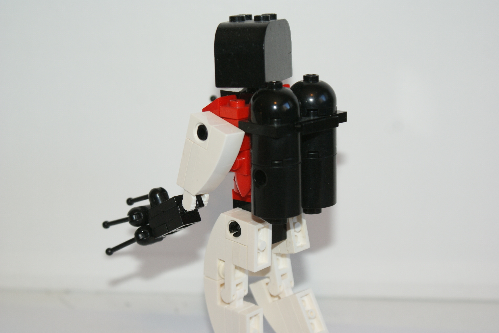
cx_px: 250
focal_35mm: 82
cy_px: 166
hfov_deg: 24.6
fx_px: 1143
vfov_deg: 16.6
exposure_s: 1/80
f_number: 5.6
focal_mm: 55
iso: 400
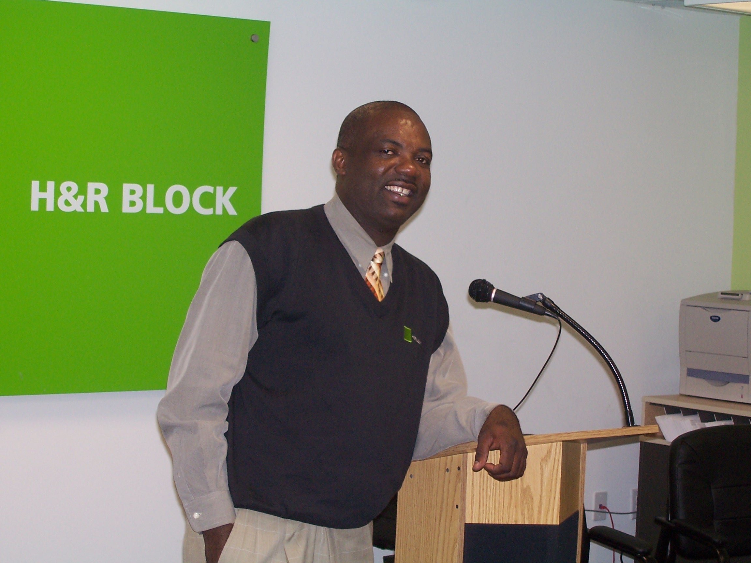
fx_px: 1866
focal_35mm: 86
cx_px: 376
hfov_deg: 22.8
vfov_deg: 17.2
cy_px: 282
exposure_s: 1/60
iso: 140
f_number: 3.4
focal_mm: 14.7
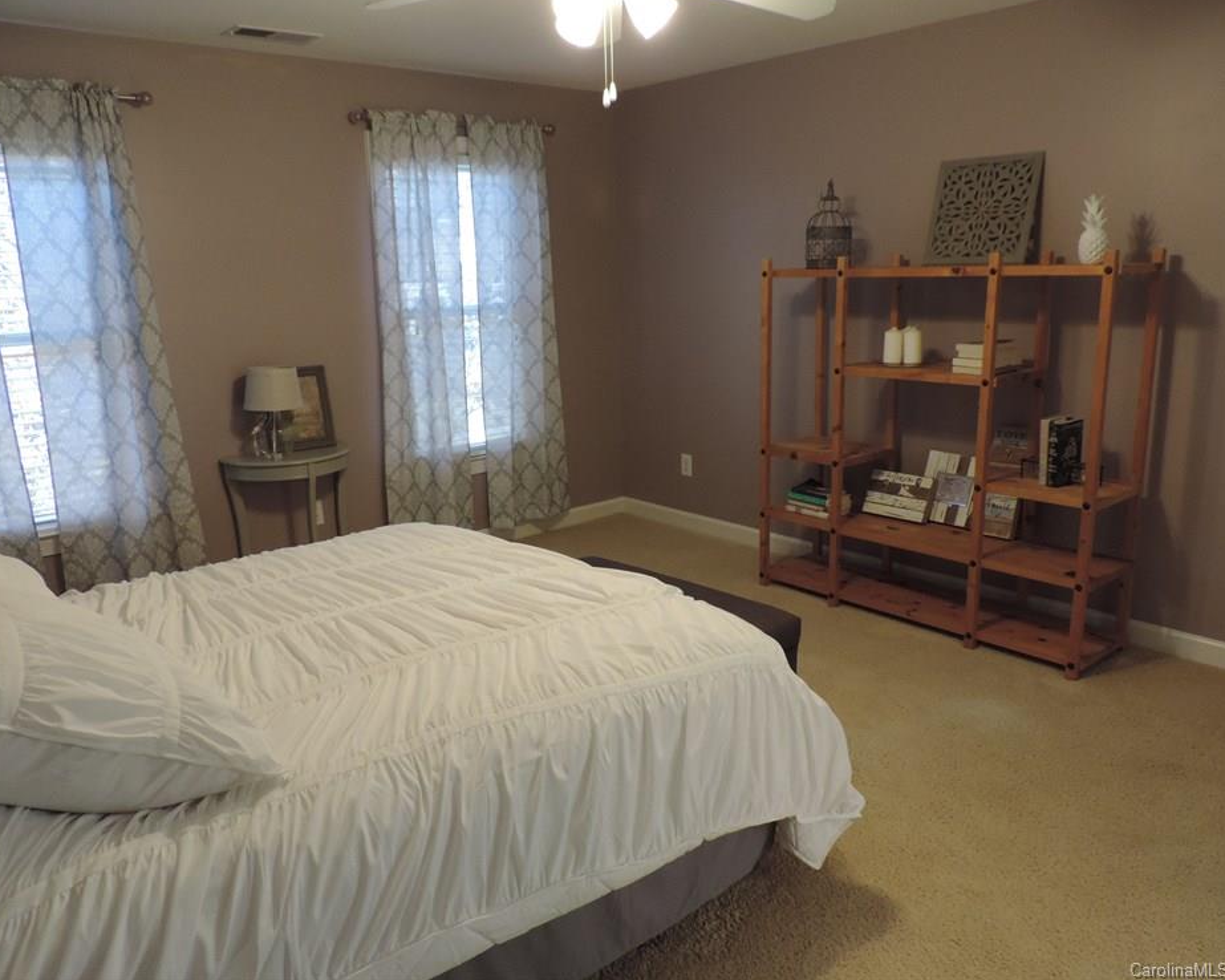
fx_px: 942
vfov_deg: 54.9
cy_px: 473
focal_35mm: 26
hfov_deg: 66.0
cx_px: 603
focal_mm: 4.3
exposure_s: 1/30
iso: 360
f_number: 3
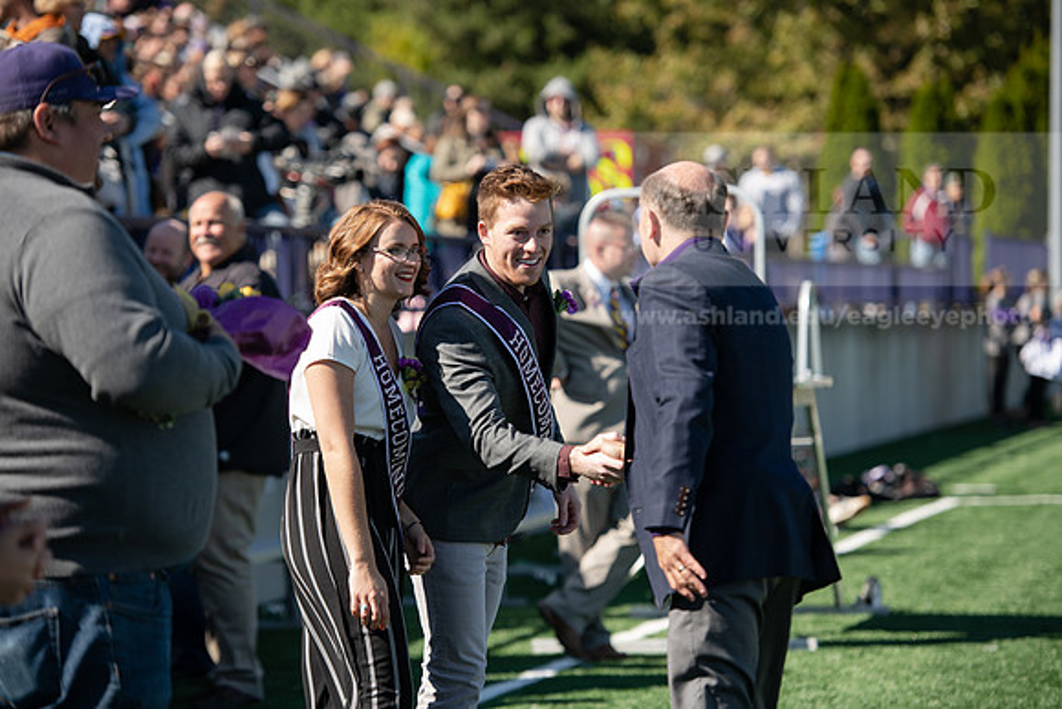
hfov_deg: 15.2
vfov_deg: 10.2
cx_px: 531
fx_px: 3983
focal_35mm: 135
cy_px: 354
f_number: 3.5
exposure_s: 1/1250
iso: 160
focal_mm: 135
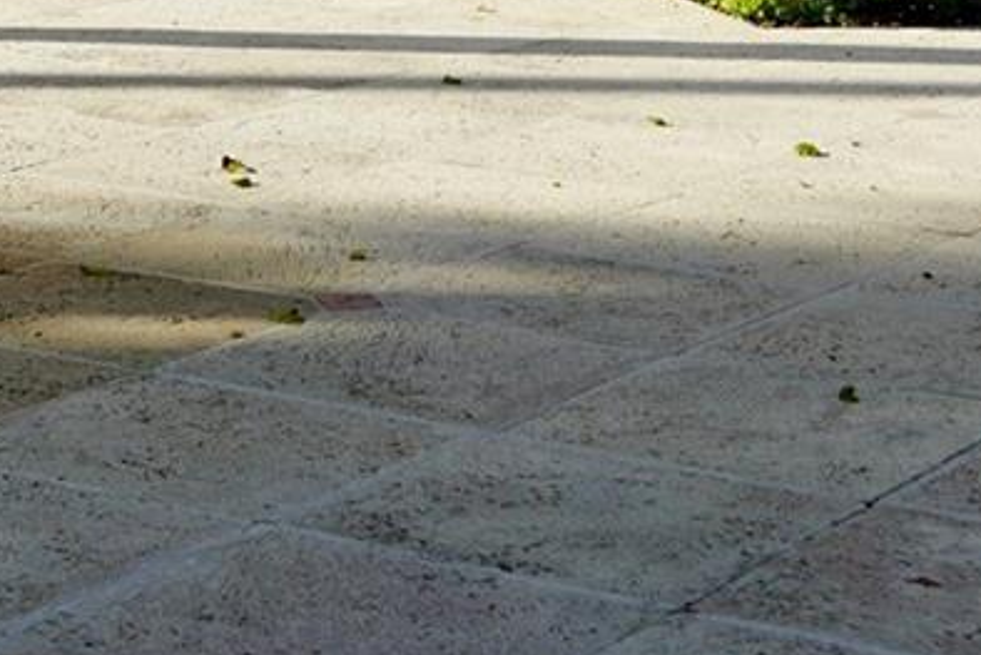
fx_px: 3817
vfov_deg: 9.4
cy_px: -423
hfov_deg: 14.4
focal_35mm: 140
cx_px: 22
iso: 100
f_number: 5
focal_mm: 23
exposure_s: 1/400
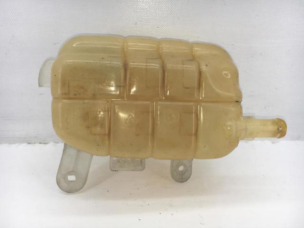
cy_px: 114
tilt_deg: -22.3
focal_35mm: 29
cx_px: 152
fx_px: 255
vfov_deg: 48.2
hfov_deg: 61.7
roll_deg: +0.1
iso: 25
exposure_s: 1/366
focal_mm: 4.15
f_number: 2.2
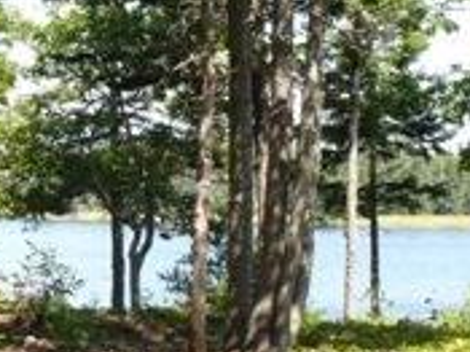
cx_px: -169
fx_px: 1737
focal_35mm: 128
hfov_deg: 14.6
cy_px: 64
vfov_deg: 11.5
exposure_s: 1/200
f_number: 4
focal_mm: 7.4
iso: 100
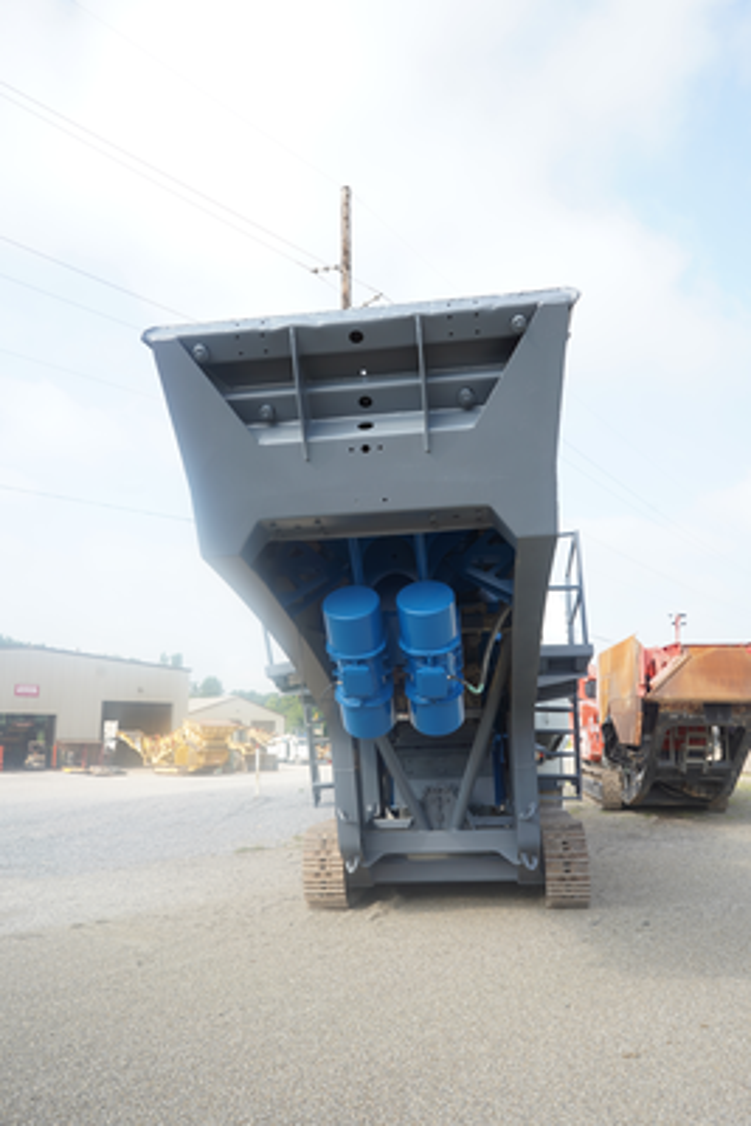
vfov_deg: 65.5
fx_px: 875
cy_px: 563
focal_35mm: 28
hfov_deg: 46.4
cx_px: 376
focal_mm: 28
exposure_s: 1/60
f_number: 9
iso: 100
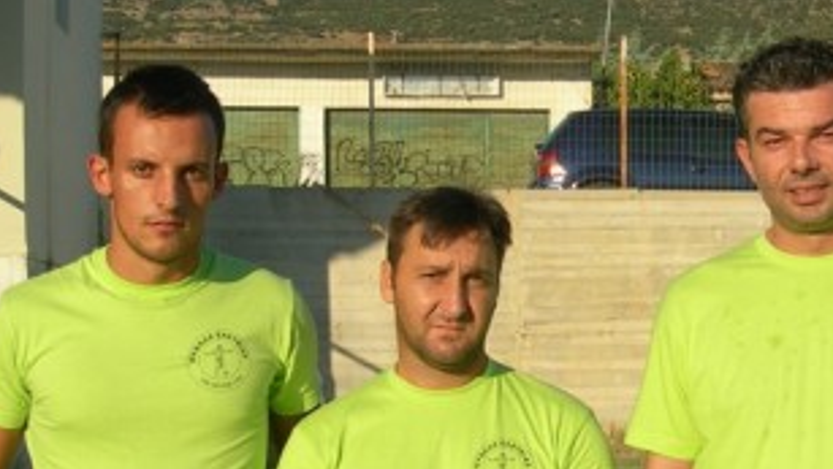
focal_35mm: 89
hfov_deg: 23.5
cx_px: 695
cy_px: 363
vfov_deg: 13.6
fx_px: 1967
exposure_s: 1/504
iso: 50
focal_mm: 7.8
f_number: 4.8
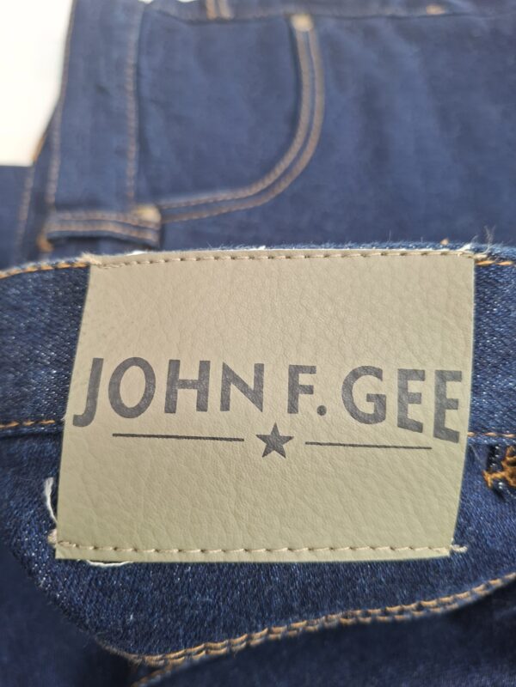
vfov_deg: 73.9
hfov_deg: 58.9
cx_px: 258
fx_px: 457
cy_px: 344
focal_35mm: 23
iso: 80
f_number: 1.8
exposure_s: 1/100
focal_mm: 5.54
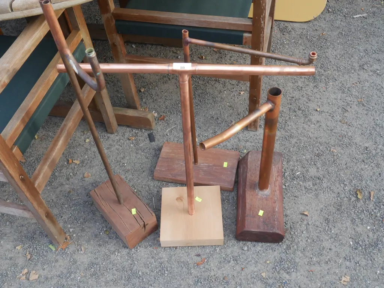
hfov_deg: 51.4
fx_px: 399
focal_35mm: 36
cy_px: 144
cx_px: 192
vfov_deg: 39.7
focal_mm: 18
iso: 800
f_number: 10
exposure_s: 1/60
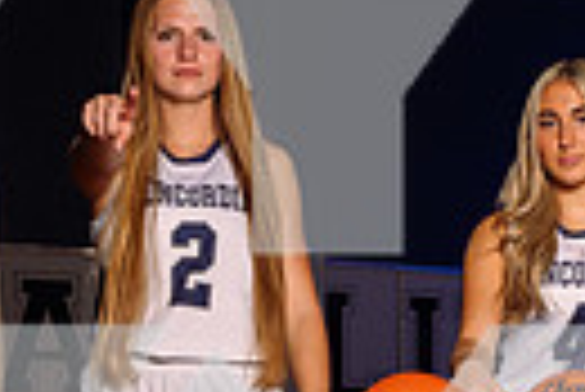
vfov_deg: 8.6
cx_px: 531
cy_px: 565
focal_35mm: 156
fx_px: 2538
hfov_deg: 13.0
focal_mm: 35
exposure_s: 1/200
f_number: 8
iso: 320
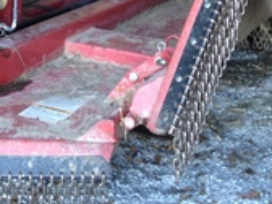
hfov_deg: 17.1
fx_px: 888
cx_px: 19
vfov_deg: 12.5
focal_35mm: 113
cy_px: -100
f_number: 2.4
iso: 100
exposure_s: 1/20
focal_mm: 4.28
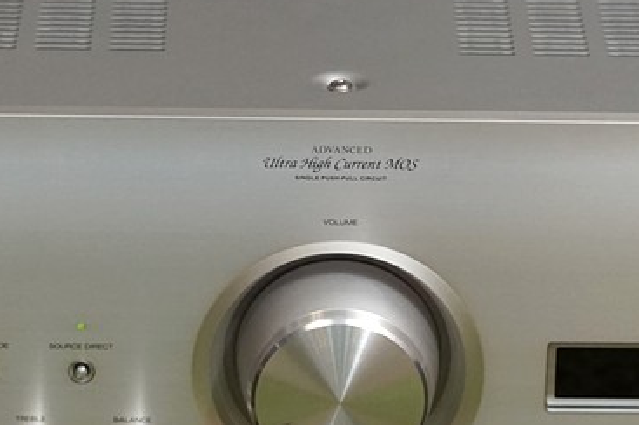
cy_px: 164
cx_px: 301
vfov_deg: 6.2
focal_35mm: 221
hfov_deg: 9.3
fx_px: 3919
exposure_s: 1/60
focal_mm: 60
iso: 1600
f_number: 5.6
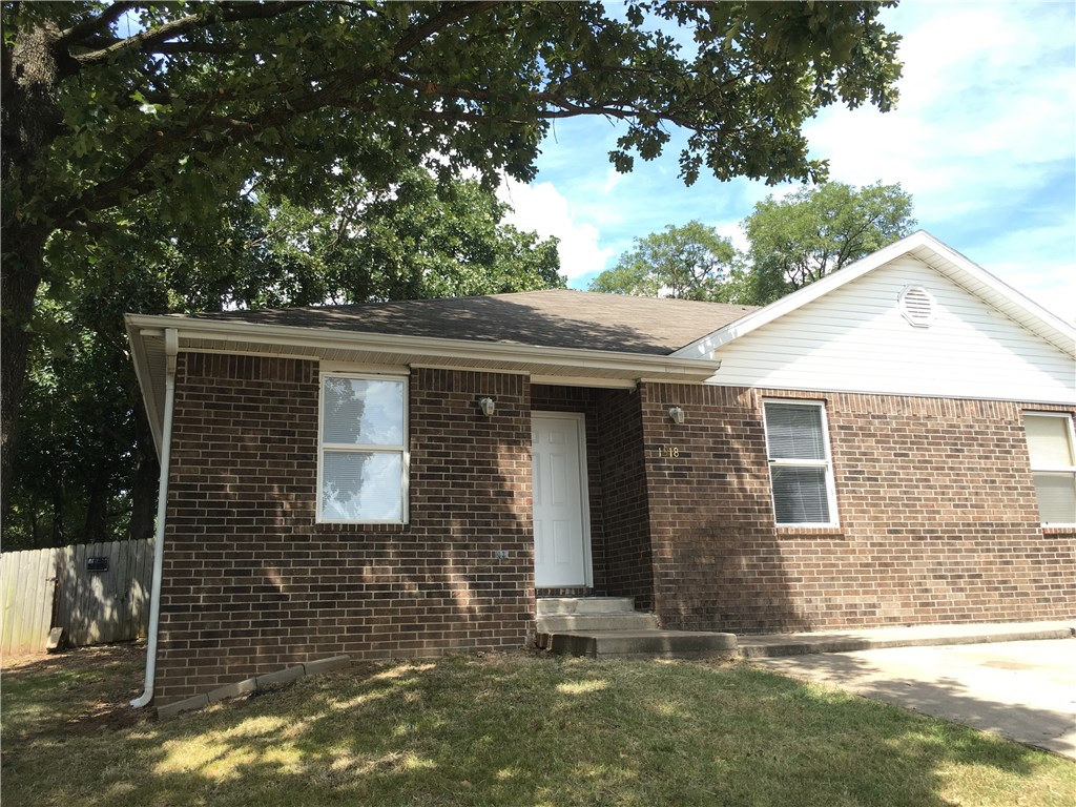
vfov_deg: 48.2
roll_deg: +2.3
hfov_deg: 61.7
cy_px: 404
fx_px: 901
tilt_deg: +13.6
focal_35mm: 29
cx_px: 538
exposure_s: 1/466
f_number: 2.2
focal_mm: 4.15
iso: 25
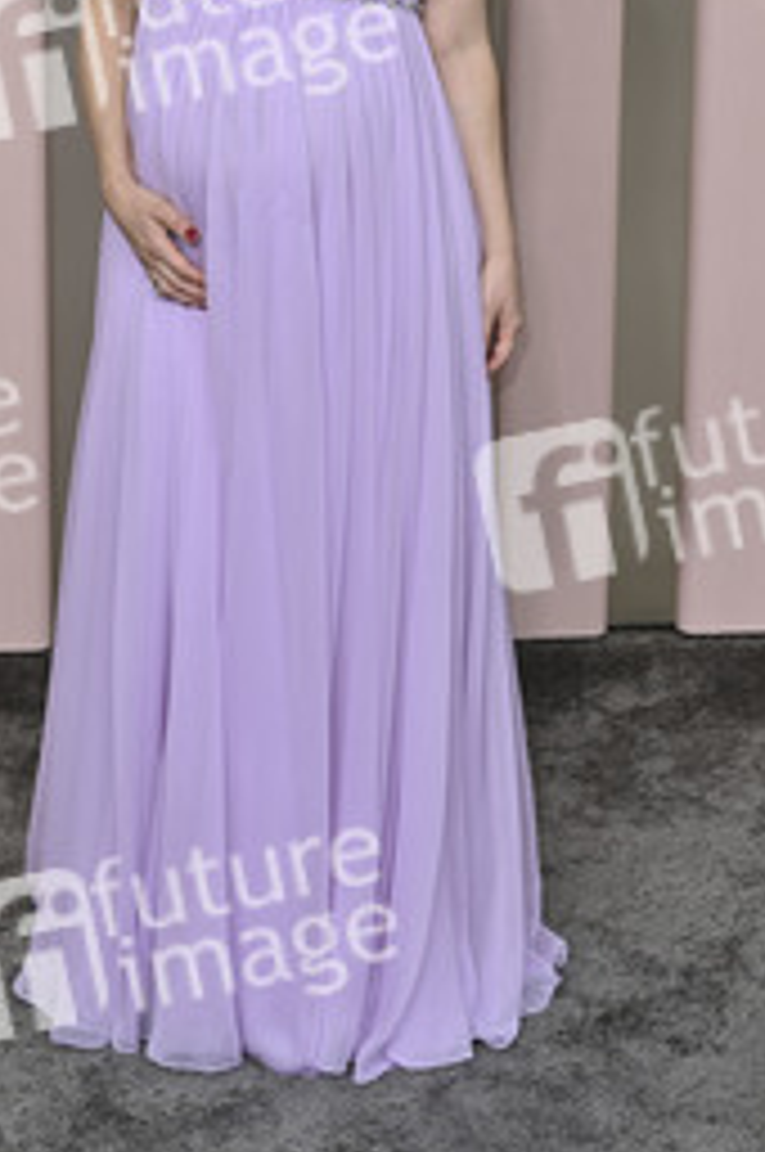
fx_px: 3100
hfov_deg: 14.1
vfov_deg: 20.8
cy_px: 261
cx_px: 297
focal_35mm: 97
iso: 250
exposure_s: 1/200
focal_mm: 62
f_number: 8
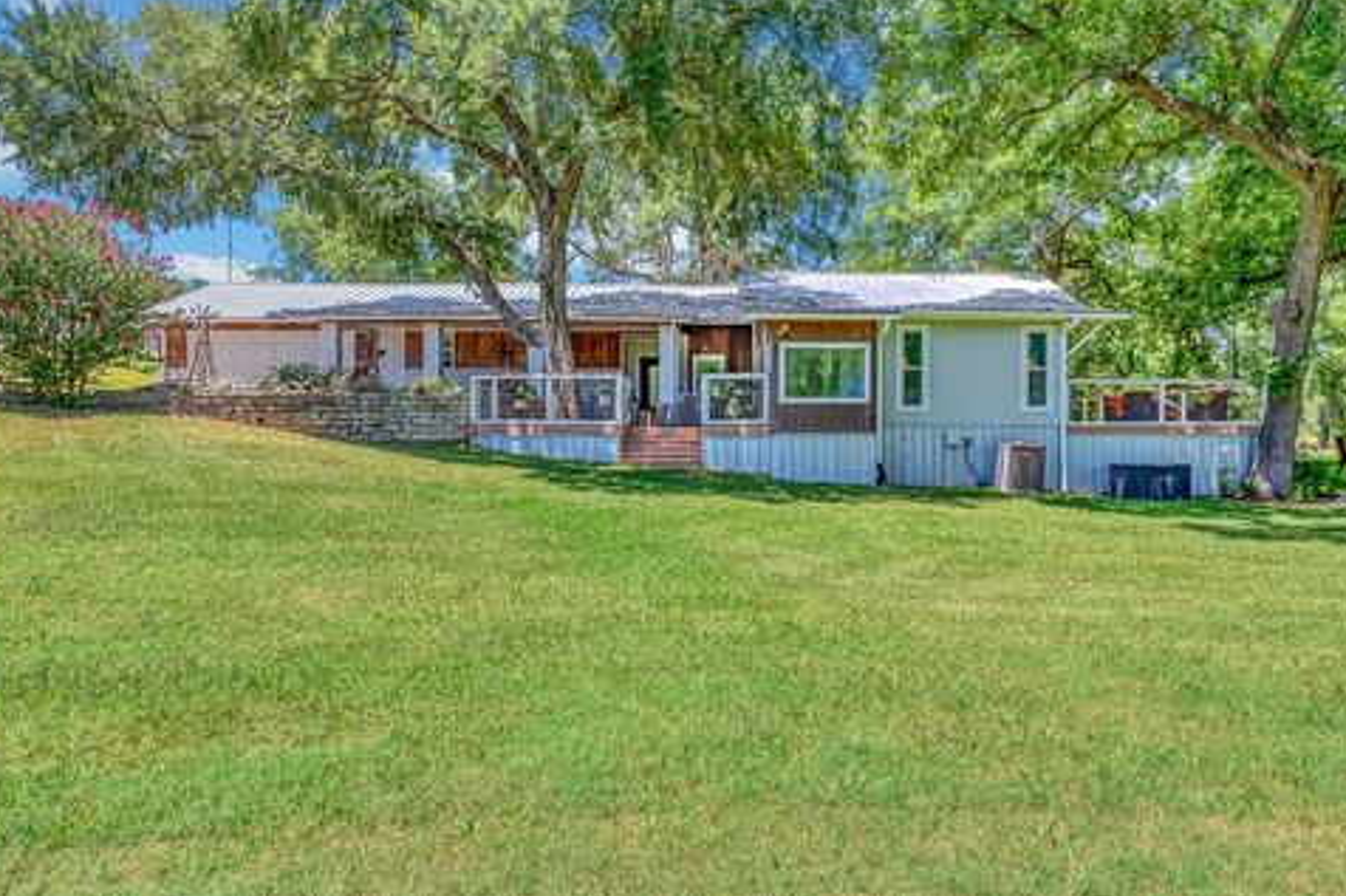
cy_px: 437
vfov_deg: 59.4
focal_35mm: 21
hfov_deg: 81.2
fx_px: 785
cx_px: 667
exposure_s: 1/160
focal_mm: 20
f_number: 8
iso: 100
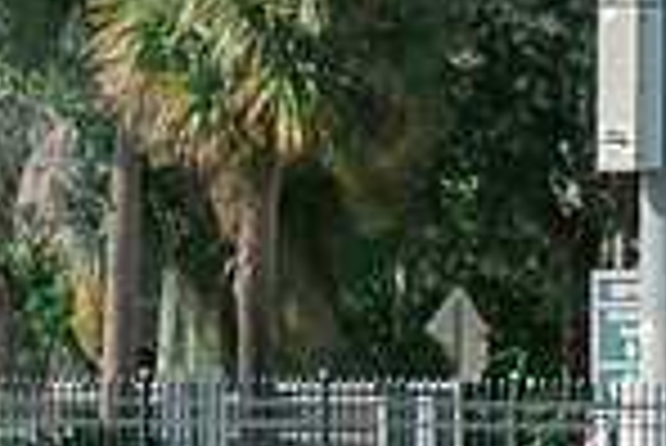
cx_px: 388
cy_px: 760
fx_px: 16055
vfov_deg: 1.6
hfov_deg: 2.4
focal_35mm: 867
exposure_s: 1/1000
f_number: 5.6
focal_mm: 70
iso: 250
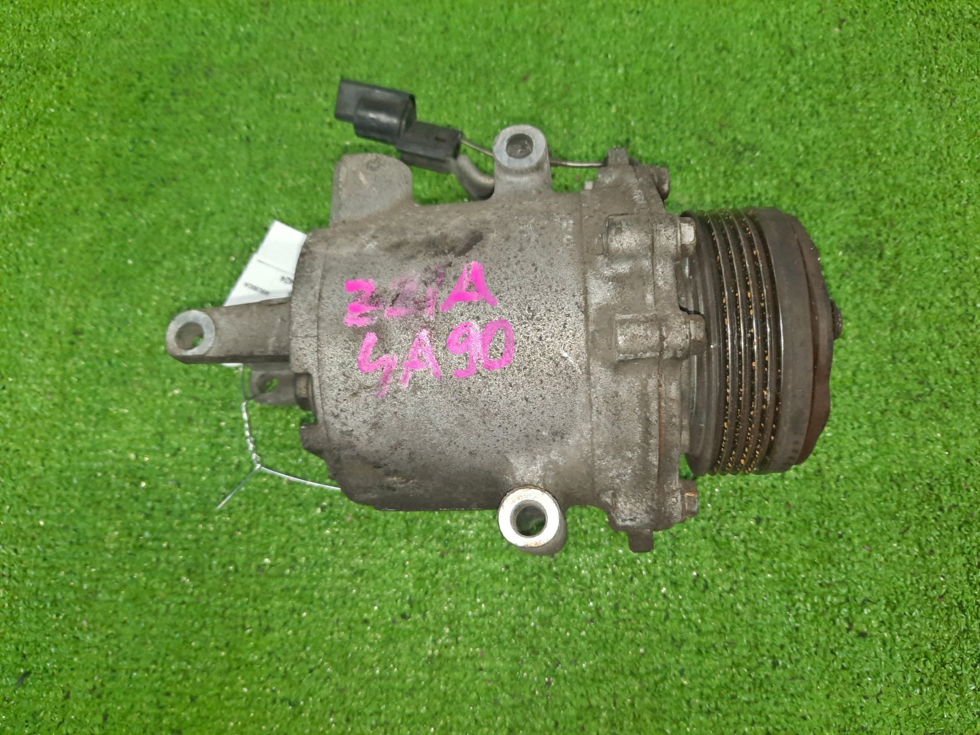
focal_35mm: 25
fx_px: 708
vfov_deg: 54.9
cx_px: 490
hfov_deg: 69.4
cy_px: 368
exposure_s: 1/50
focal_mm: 4.6
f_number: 2
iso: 241
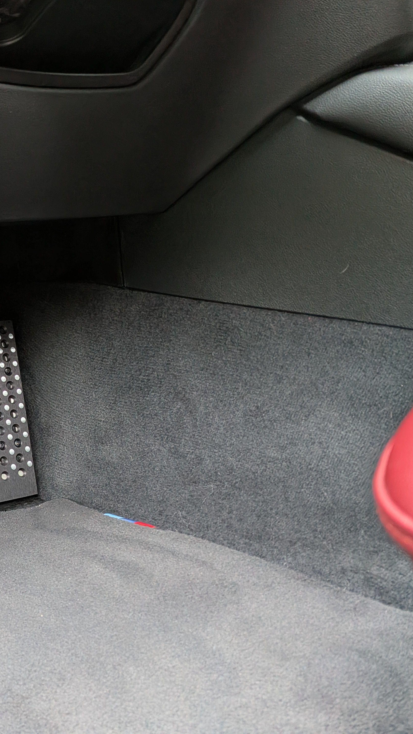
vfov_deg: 56.6
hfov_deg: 30.4
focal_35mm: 35
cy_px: 366
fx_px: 681
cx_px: -34
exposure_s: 1/86
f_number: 1.7
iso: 600
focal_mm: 4.53
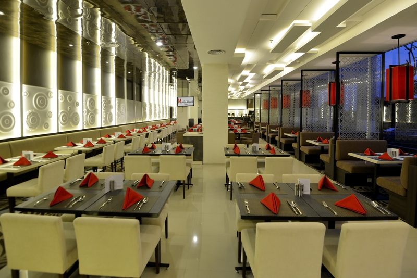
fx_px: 185
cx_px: 208
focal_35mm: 16
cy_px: 139
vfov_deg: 73.8
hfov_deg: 96.7
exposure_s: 1/25
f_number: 4.5
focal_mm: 16
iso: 1000
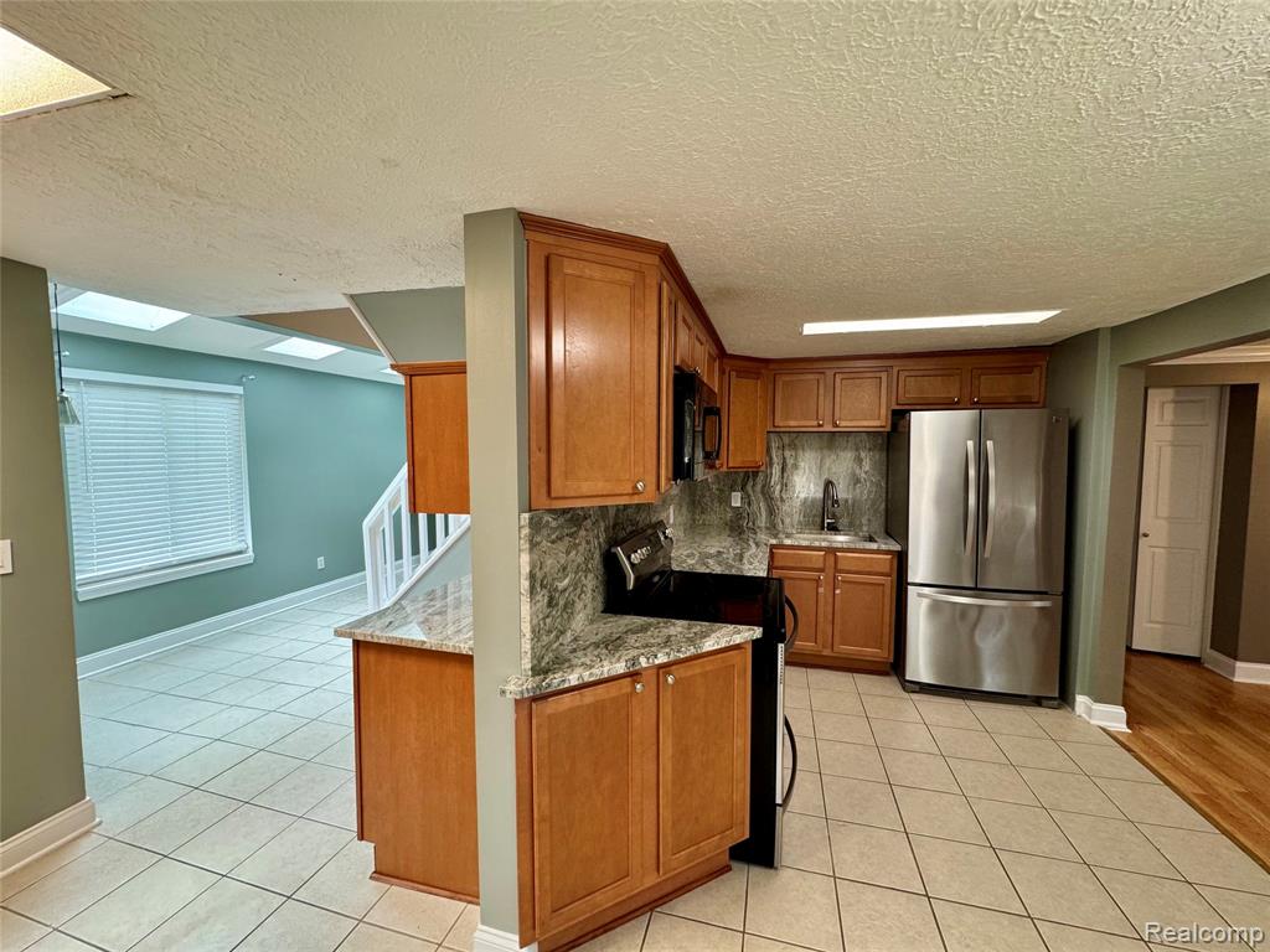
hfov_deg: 102.1
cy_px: 476
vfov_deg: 85.7
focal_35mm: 14
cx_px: 635
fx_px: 514
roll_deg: -1.3
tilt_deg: -3.2
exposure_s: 1/60
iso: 200
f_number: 2.2
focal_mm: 2.22
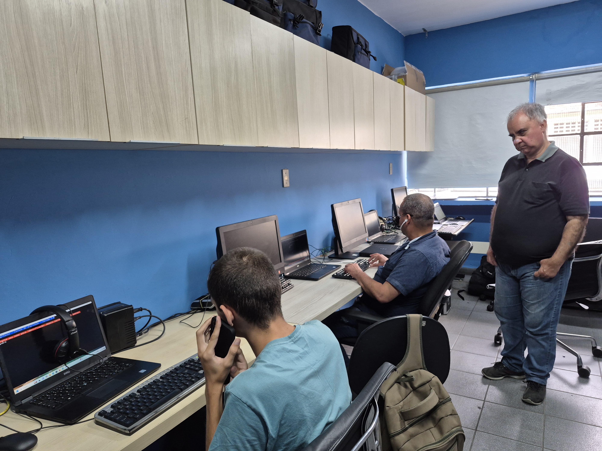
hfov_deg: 73.9
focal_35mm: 23
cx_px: 301
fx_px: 400
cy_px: 226
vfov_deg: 58.9
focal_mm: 5.4
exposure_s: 1/120
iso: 250
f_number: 1.8
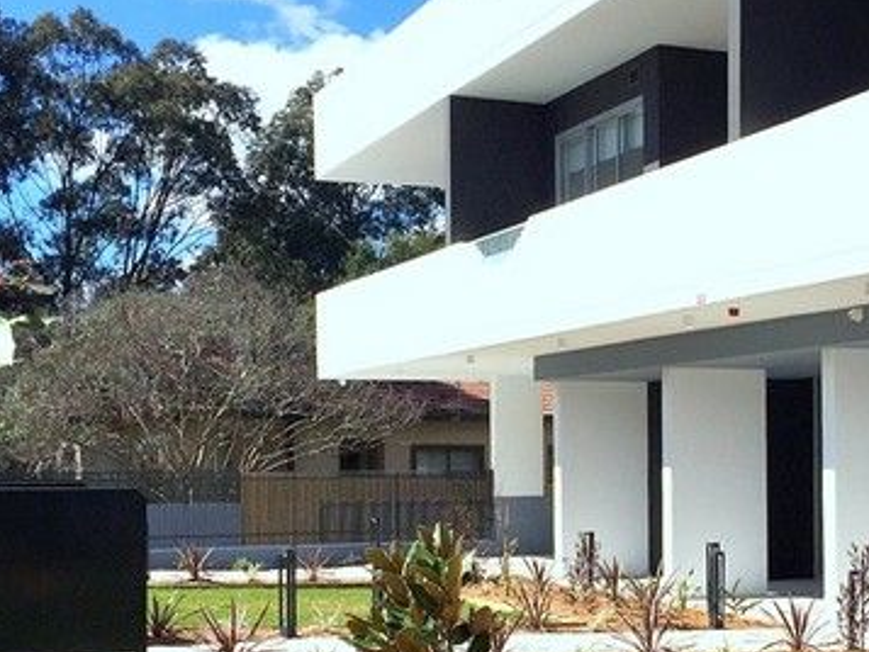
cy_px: 482
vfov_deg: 22.4
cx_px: 657
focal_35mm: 65
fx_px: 1632
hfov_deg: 29.3
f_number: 2.2
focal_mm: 4.15
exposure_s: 1/3968
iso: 32
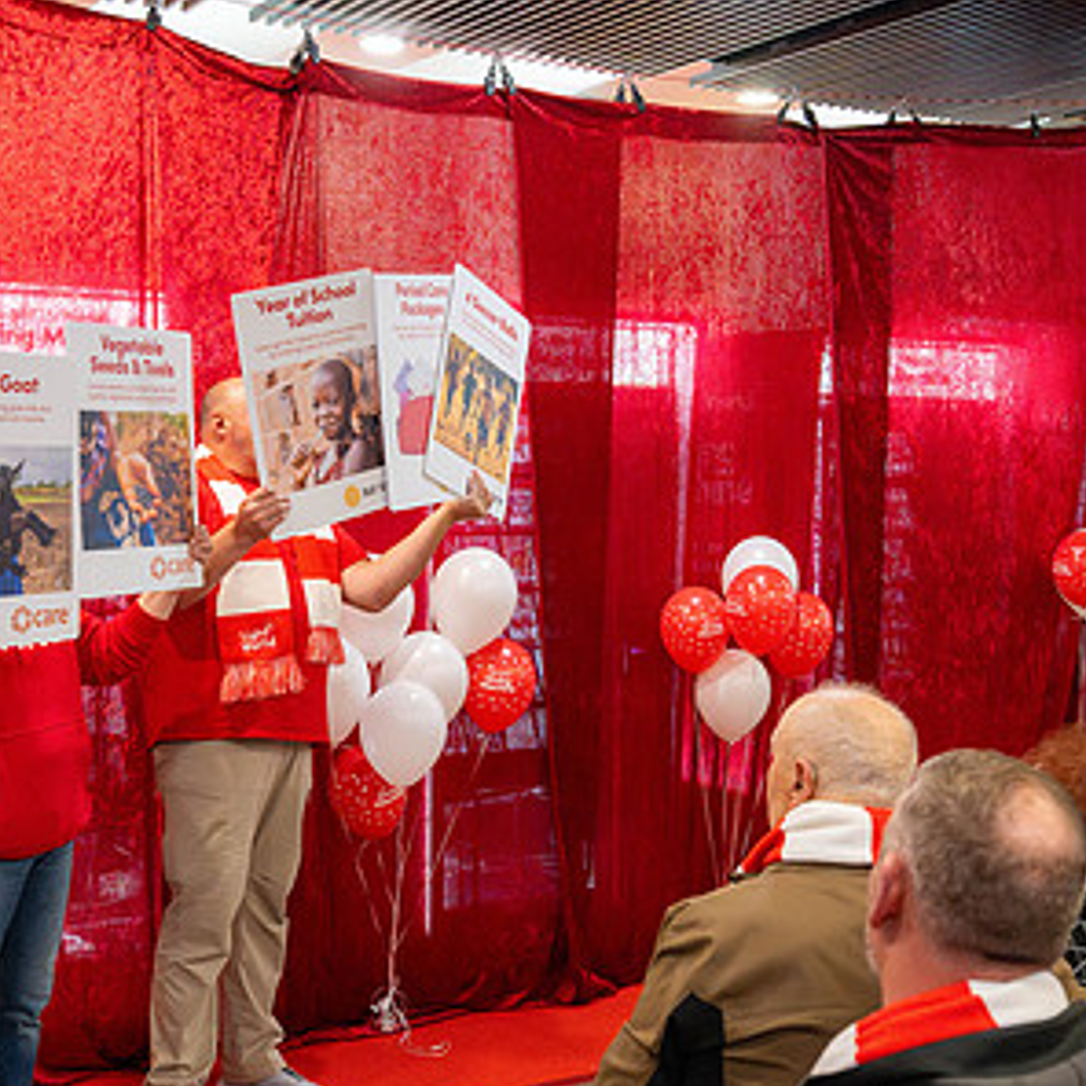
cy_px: 582
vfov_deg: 34.0
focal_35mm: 50
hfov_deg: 34.0
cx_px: 550
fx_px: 1775
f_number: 4
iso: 8000
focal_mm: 30
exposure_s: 1/400
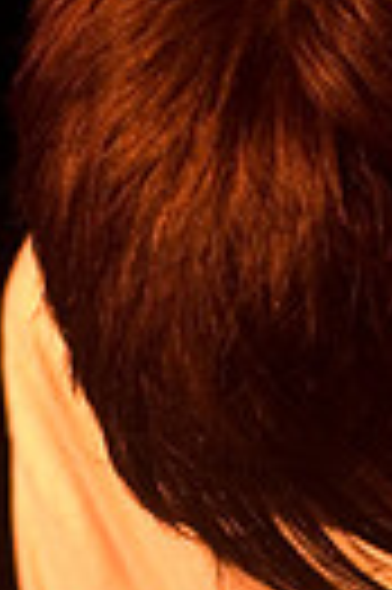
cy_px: 950
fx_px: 5928
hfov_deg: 3.8
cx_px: 547
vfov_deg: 5.6
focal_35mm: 362
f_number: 2.8
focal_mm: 70
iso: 800
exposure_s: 1/40
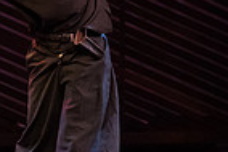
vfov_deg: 2.1
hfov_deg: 3.1
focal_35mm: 653
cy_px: -6
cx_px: -88
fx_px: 4140
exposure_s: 1/320
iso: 5000
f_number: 2.8
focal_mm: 160
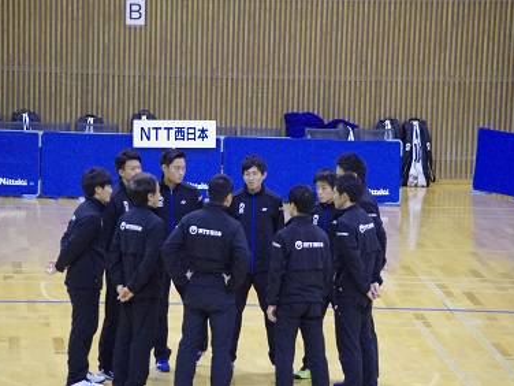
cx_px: 232
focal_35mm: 246
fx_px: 3653
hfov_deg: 8.0
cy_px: 193
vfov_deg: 6.0
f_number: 4.5
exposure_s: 1/320
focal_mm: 150
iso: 6400
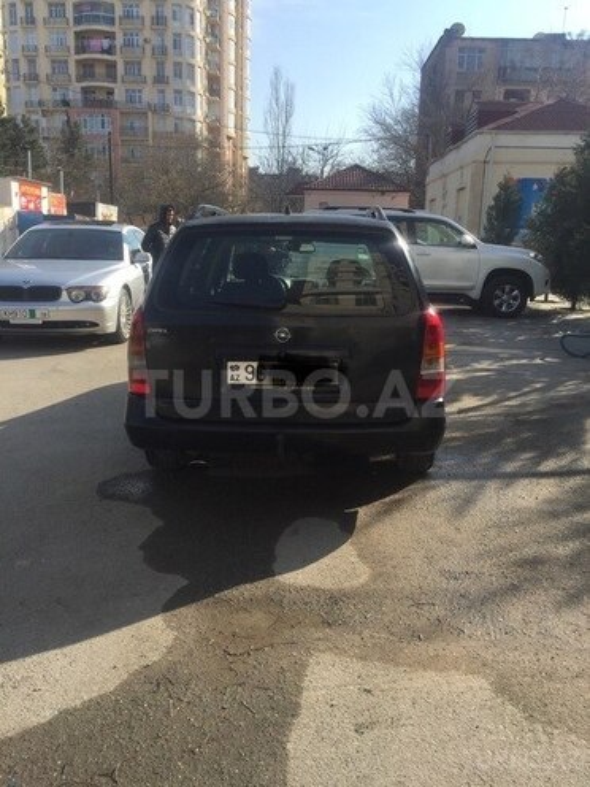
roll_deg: -2.6
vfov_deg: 61.7
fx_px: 659
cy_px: 394
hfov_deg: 48.2
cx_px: 295
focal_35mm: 29
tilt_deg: -11.5
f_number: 2.2
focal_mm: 4.15
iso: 32
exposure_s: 1/1236
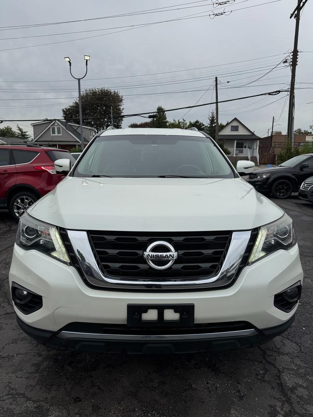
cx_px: 156
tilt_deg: -9.2
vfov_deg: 71.6
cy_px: 208
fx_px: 289
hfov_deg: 56.8
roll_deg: -0.8
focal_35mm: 24
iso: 80
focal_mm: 6.76
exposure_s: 1/4310
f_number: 1.78
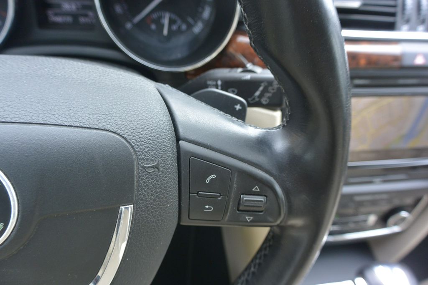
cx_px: 214
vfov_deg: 47.9
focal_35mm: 27
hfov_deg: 67.4
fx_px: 321
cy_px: 142
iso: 200
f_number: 3.5
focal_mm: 10
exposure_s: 1/125
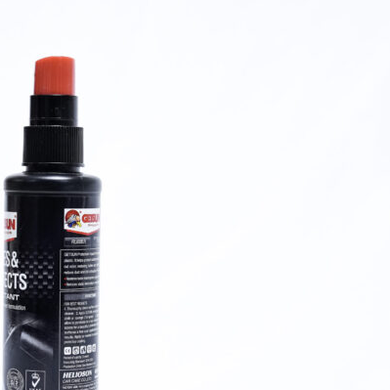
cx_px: 59
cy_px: 227
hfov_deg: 17.2
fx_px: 1275
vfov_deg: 17.4
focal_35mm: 100
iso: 3200
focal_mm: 67
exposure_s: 1/250
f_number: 8
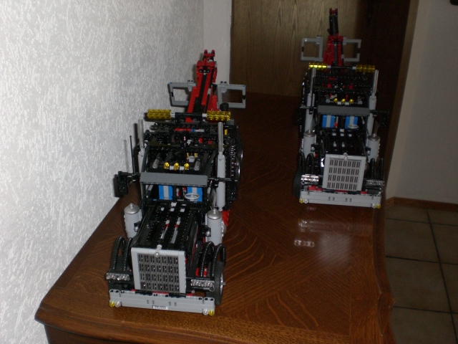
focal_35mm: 38
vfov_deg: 37.7
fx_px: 503
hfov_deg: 49.0
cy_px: 172
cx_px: 229
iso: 200
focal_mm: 6.3
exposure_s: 1/60
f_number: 3.1
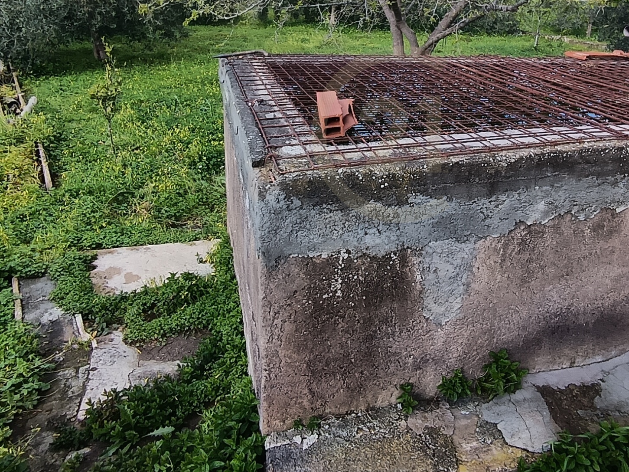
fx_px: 545
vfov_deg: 45.6
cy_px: 134
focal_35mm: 30
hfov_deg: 59.4
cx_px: 381
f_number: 2.2
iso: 101
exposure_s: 1/470
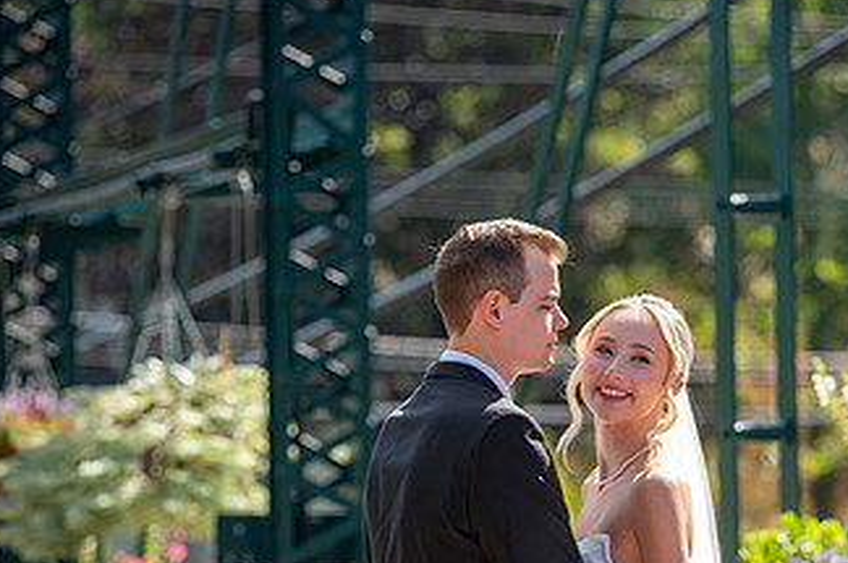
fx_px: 6656
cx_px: 654
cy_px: 424
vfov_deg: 4.8
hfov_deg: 7.3
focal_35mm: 283
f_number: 4
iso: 50
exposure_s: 1/320
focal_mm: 155
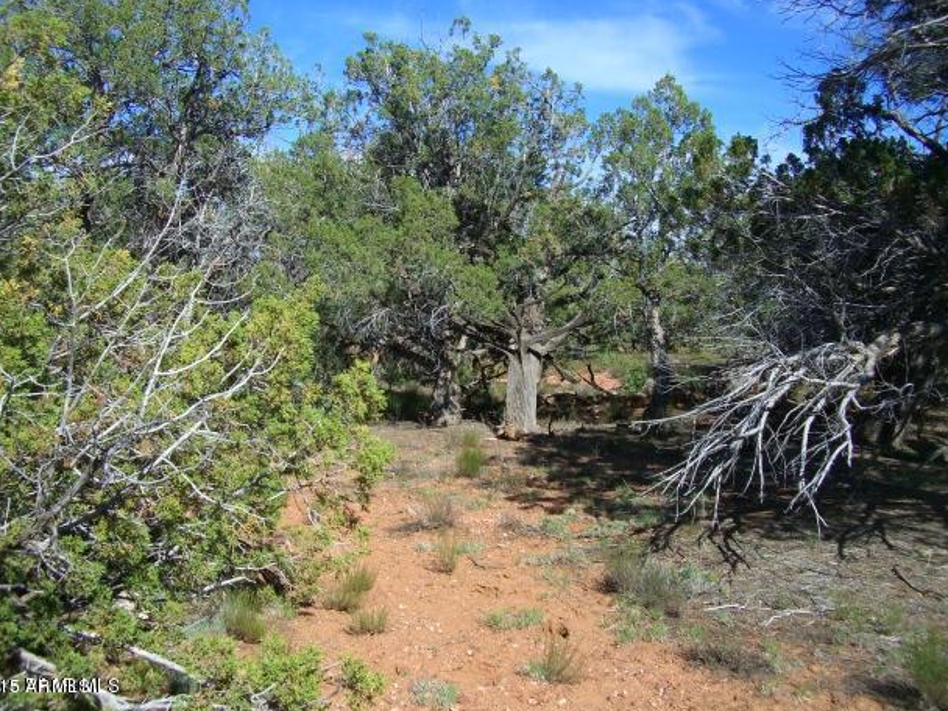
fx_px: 1095
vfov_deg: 36.0
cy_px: 343
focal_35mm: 40
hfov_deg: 46.8
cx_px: 452
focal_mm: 7.9
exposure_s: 1/250
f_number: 5.6
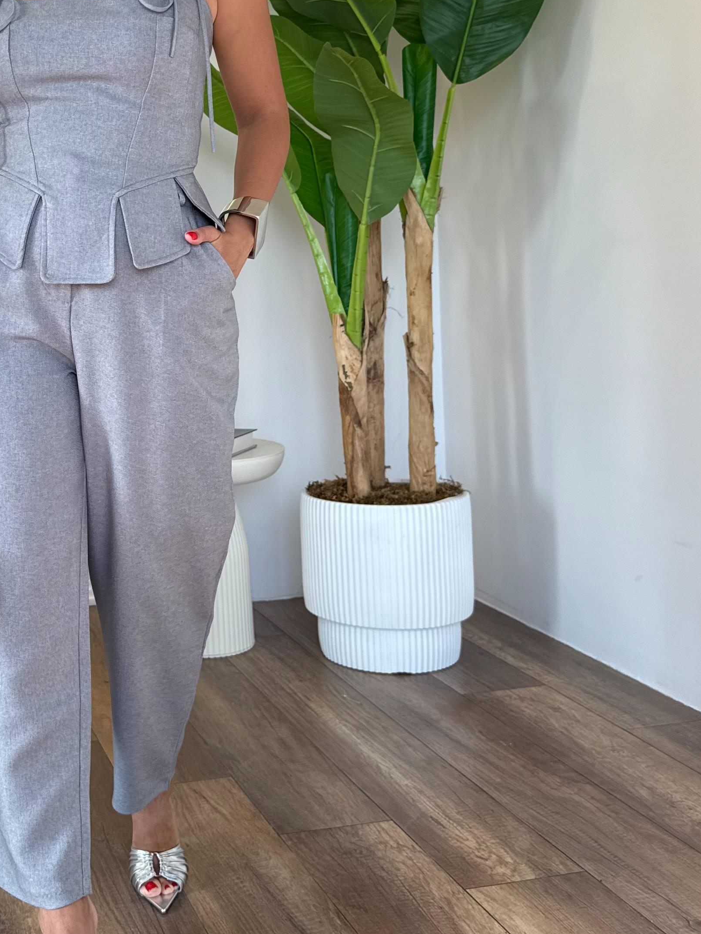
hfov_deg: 30.8
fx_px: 1215
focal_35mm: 45
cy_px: 322
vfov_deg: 41.6
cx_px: 77
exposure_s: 1/191
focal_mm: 6.76
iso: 64
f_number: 1.78
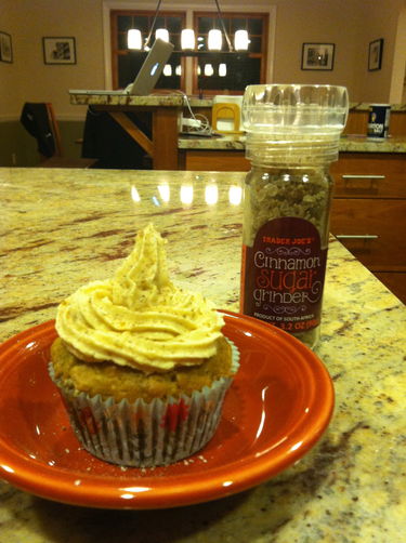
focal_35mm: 35
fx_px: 549
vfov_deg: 52.7
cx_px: 203
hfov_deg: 40.6
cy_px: 272
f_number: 2.8
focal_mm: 3.85
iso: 250
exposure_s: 1/15
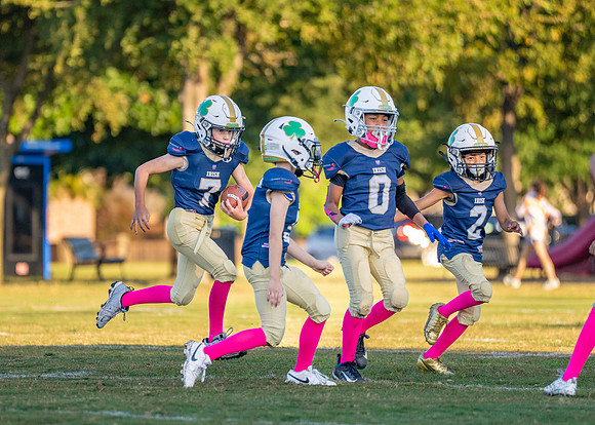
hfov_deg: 5.7
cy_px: 223
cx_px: 220
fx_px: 5926
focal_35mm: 351
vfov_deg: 4.1
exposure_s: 1/2500
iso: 400
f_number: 2.8
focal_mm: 200
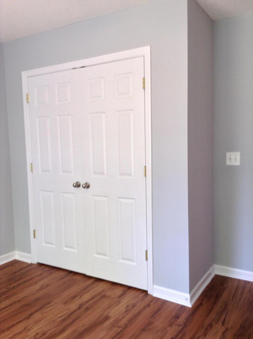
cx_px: 126
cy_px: 170
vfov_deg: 55.4
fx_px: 323
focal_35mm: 33
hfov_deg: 42.8
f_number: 2.4
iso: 50
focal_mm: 3.3
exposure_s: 1/24
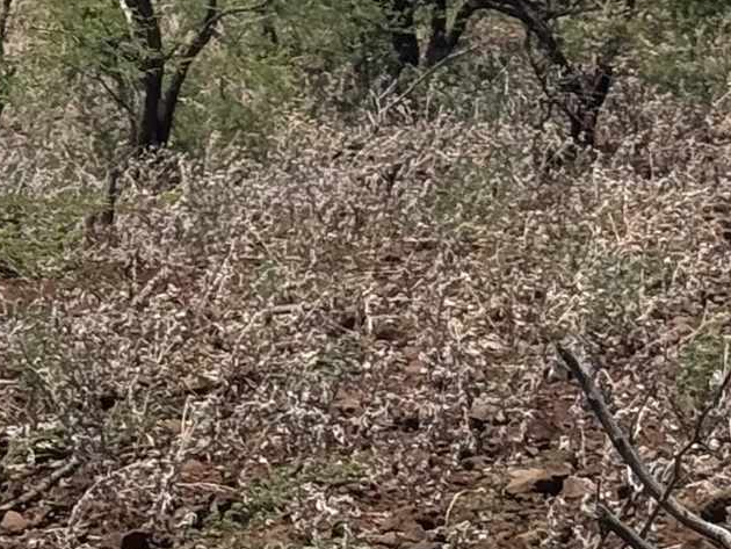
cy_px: -371
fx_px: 4943
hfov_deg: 8.3
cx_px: -233
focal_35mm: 234
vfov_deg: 6.2
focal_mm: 6.76
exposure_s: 1/5848
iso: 64
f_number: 1.78
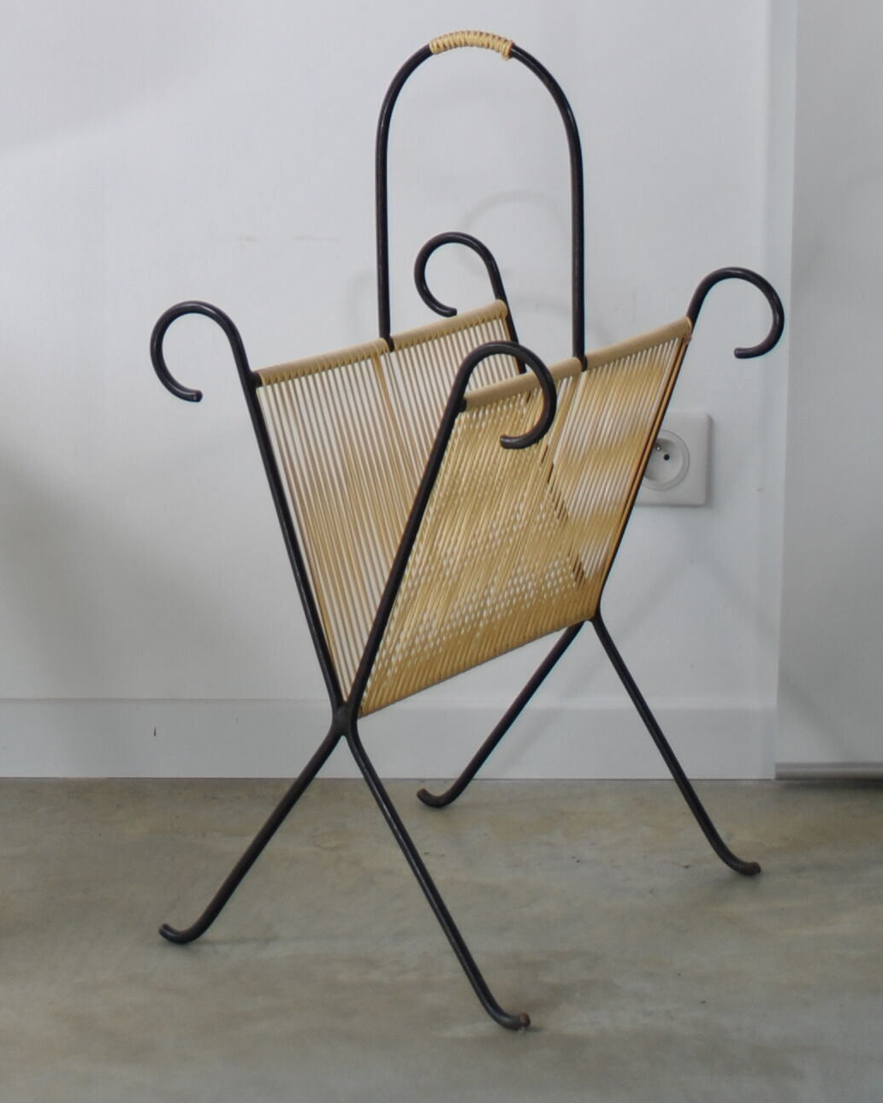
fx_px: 3593
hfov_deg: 13.8
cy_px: -227
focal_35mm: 110
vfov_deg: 16.7
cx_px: 6
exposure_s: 1/50
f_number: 4.2
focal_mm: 26
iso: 100
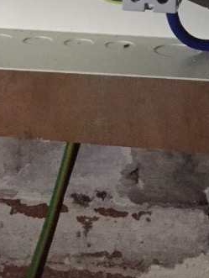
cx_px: 193
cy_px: -89
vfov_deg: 17.5
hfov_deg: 14.0
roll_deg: -2.0
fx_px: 844
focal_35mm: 105
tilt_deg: -5.4
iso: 400
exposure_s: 1/17
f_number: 2.2
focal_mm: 4.15
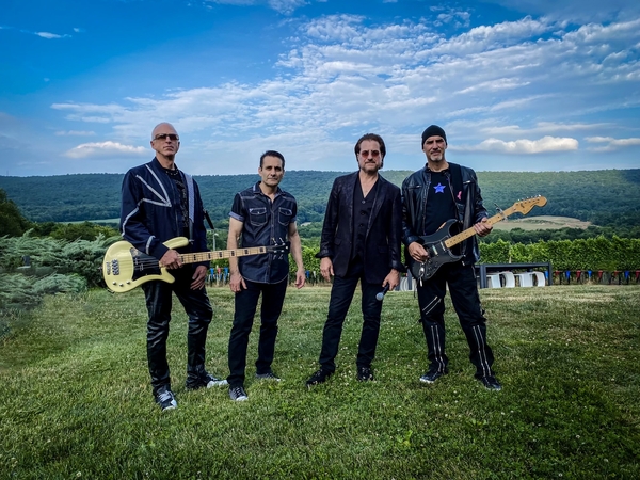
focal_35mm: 26
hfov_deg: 67.3
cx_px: 320
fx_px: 481
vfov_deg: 53.1
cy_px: 240
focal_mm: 4.25
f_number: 1.8
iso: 32
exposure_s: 1/1250
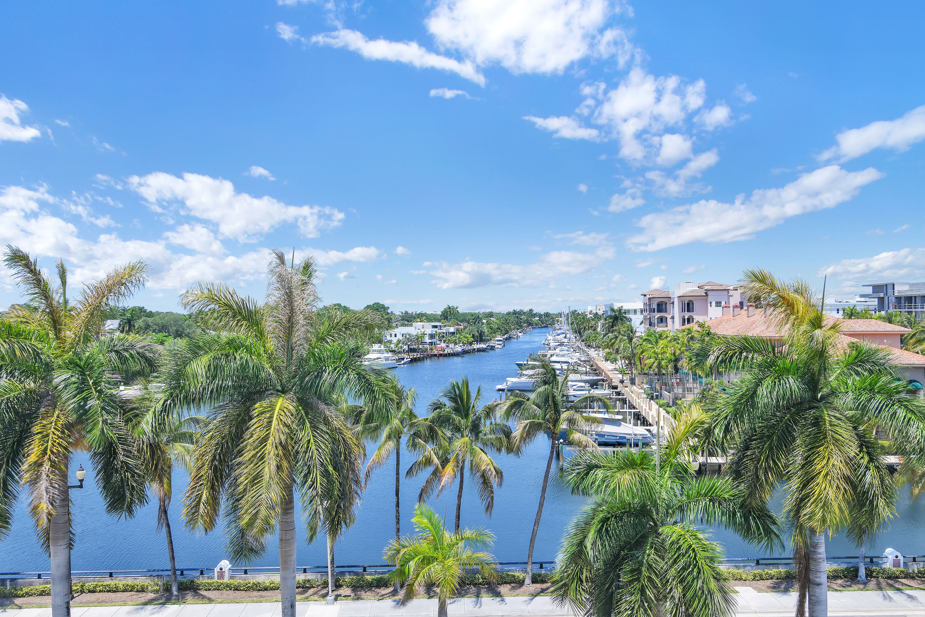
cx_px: 462
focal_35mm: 27
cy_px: 308
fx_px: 694
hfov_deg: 67.4
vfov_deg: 47.9
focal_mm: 27
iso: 200
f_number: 11
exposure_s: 1/250
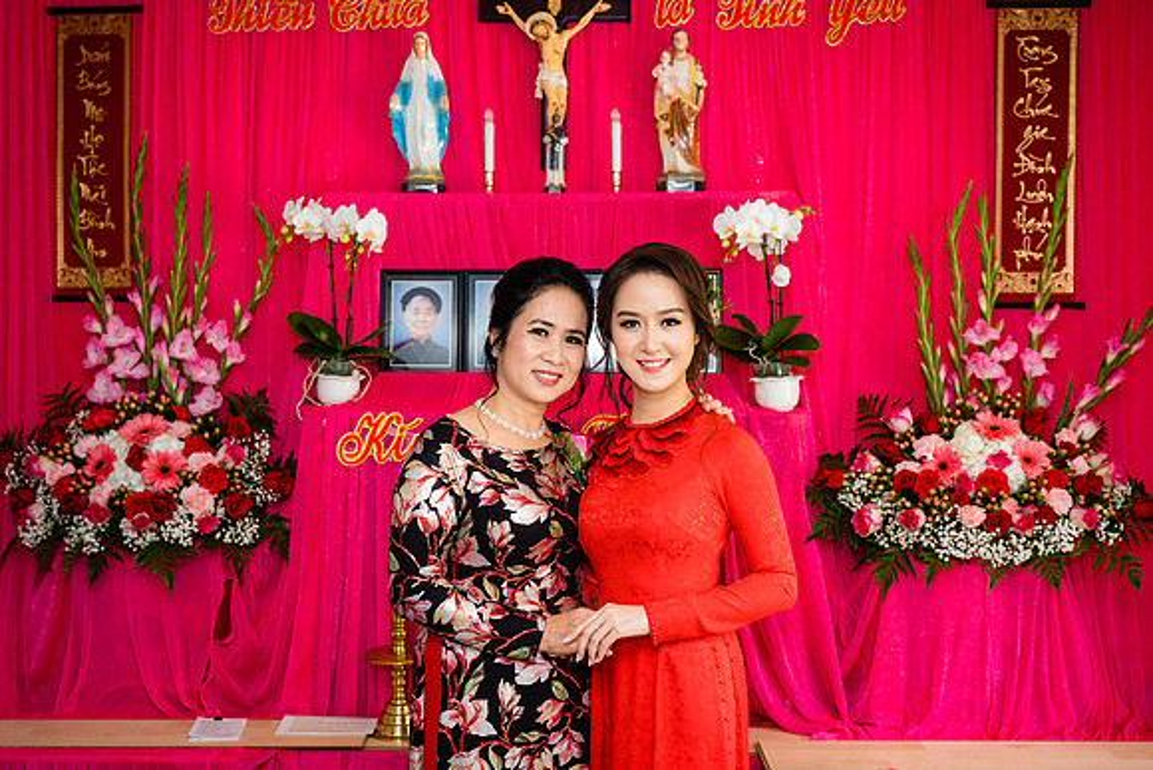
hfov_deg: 45.7
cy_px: 433
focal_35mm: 43
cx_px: 561
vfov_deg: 31.4
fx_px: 1368
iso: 800
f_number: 4
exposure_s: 1/160
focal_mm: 38
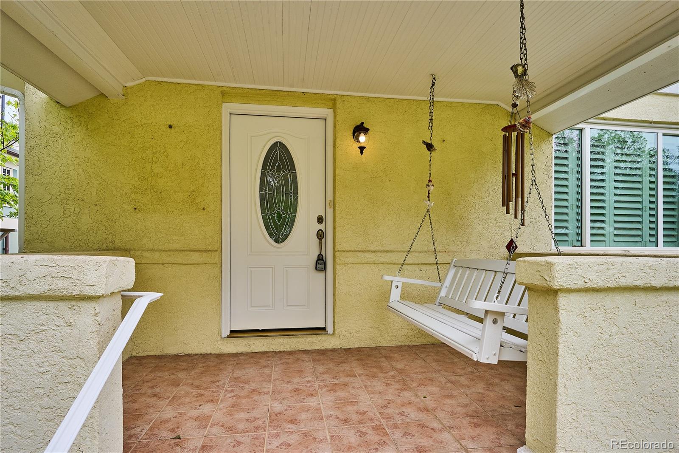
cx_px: 340
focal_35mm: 18
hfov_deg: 88.4
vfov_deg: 65.9
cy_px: 226
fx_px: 349
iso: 400
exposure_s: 1/250
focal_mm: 18.5
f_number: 10
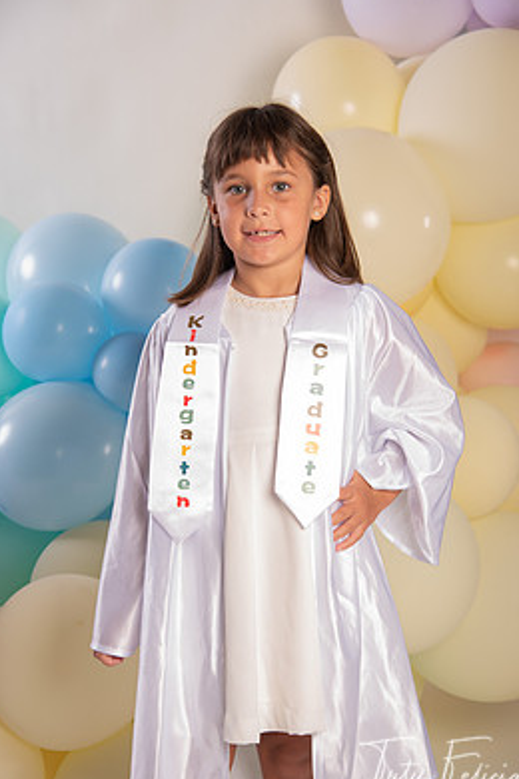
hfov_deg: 18.2
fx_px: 1622
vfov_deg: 27.0
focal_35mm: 75
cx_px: 275
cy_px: 390
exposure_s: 1/125
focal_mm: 65
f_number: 4.5
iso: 50
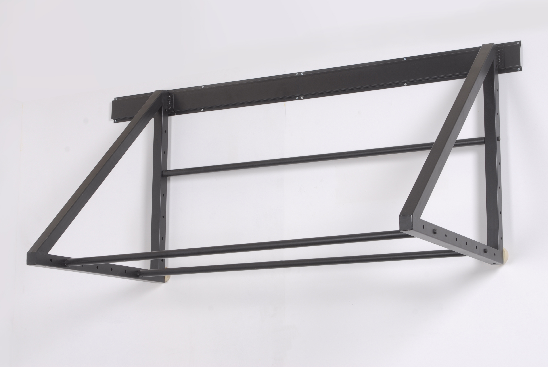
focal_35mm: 78
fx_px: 1189
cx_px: 283
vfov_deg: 17.5
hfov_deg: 26.0
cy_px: 171
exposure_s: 1/200
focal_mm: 48
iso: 100
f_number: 14
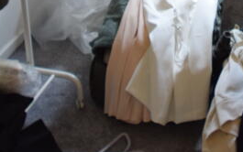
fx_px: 391
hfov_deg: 32.7
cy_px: -140
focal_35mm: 59
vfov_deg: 17.1
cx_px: 220
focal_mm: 10
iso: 500
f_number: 4
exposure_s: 1/60
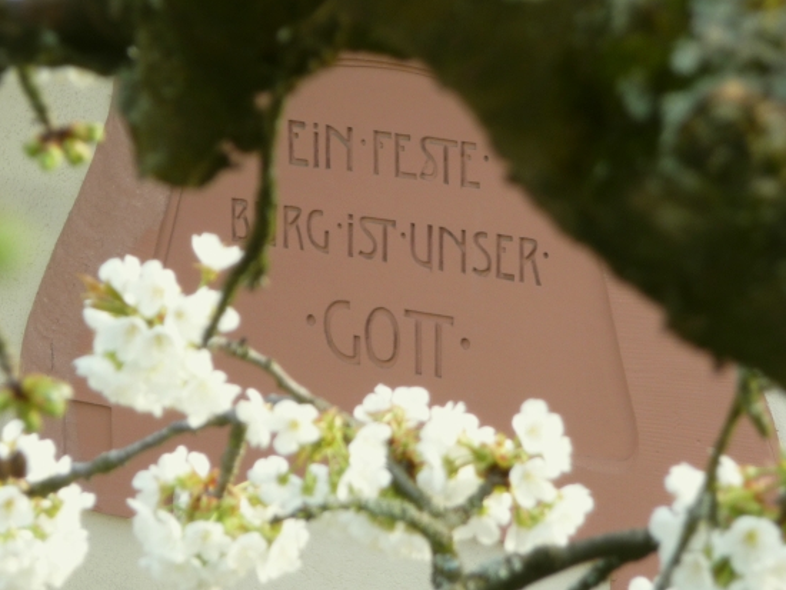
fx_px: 5815
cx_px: 409
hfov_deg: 7.7
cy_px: 307
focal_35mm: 256
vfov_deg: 5.8
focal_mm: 34.2
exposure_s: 1/80
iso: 100
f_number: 4.8
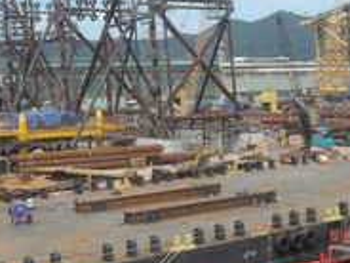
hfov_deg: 23.0
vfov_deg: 17.4
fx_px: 859
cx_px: 137
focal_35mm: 85
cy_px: 147
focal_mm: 6.2
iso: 100
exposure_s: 1/125
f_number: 8.9
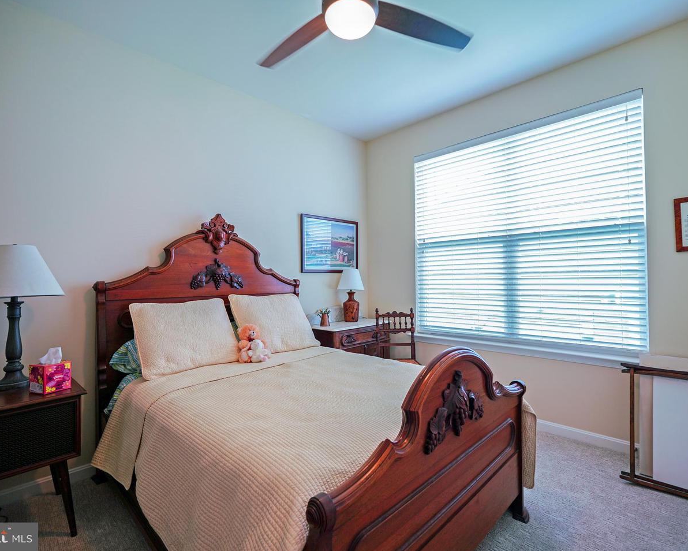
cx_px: 364
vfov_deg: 77.0
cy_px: 275
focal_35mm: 17
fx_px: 346
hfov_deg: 89.5
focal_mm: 10
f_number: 3.2
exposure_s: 1/40
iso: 125
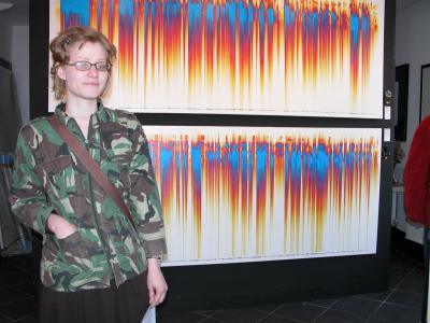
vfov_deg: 40.7
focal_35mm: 35
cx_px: 215
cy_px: 162
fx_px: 435
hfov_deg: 52.6
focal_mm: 8.9
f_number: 3.2
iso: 100
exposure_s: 1/63.7
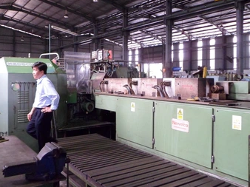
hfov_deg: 56.7
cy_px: 82
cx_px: 109
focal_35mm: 32
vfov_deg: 44.0
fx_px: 231
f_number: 3.3
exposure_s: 1/45
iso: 320
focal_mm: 4.9
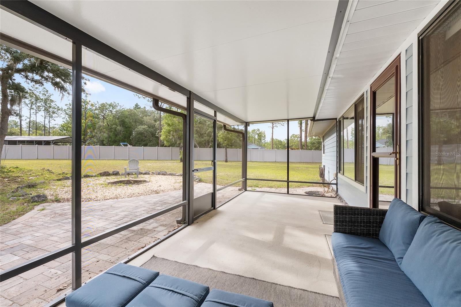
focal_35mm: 14
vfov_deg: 81.2
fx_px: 179
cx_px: 230
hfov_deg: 104.3
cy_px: 154
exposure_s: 1/60
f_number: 7.1
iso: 400
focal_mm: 14
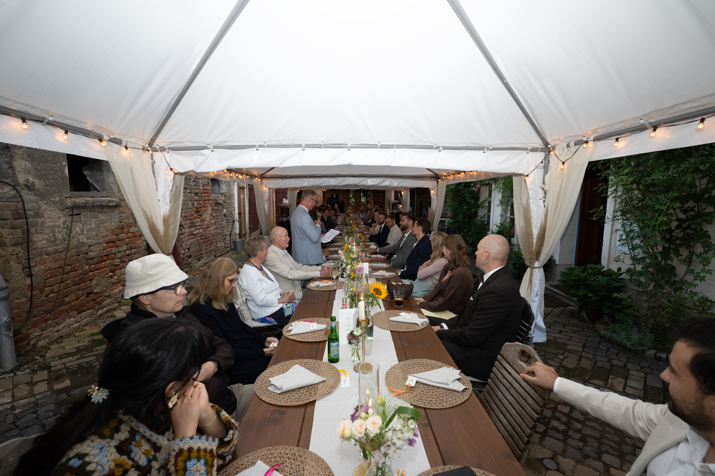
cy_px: 238
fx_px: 318
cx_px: 358
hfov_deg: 96.7
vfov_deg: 73.7
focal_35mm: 16
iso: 500
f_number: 5.6
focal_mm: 16
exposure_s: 1/200
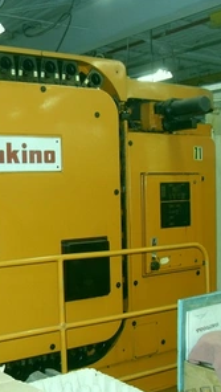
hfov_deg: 23.8
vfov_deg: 41.3
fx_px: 520
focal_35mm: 50
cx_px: 65
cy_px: 196
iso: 160
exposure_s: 1/45
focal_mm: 6.3
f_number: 2.8
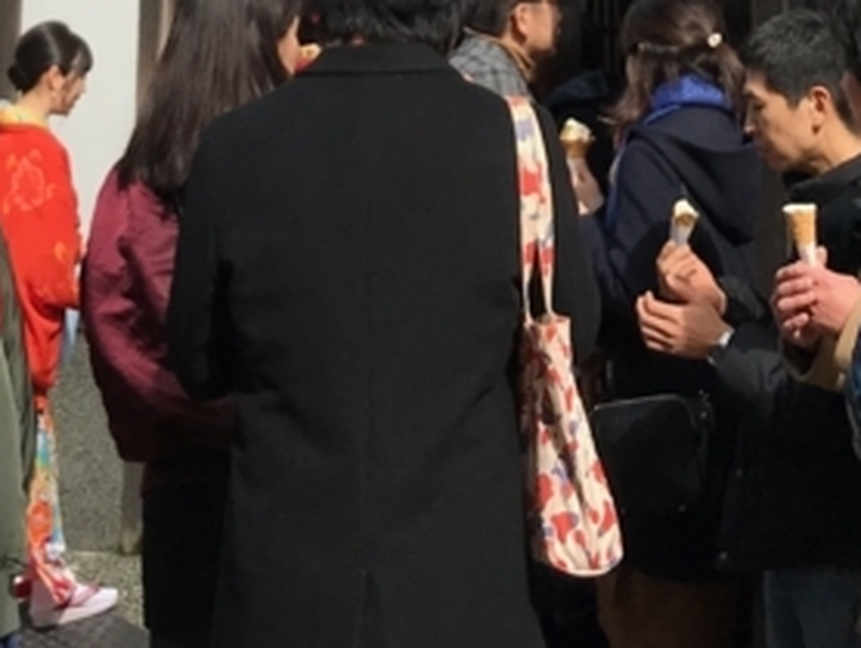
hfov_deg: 19.1
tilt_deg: +10.8
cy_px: -381
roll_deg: -0.8
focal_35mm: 103
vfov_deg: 13.4
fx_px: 2564
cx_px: 437
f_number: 1.8
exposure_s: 1/2660
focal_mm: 3.99
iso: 20
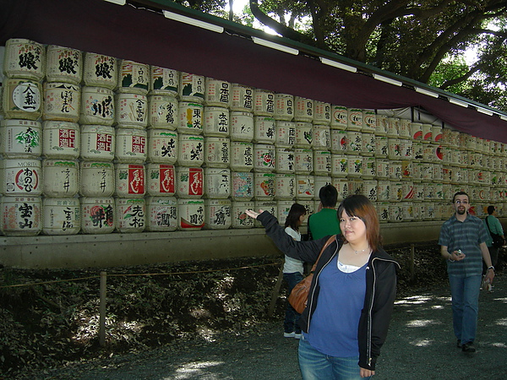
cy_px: 190
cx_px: 254
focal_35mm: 36
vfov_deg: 39.7
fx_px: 527
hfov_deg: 51.4
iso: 139
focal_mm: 7.5
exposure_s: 1/60.1
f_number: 2.7
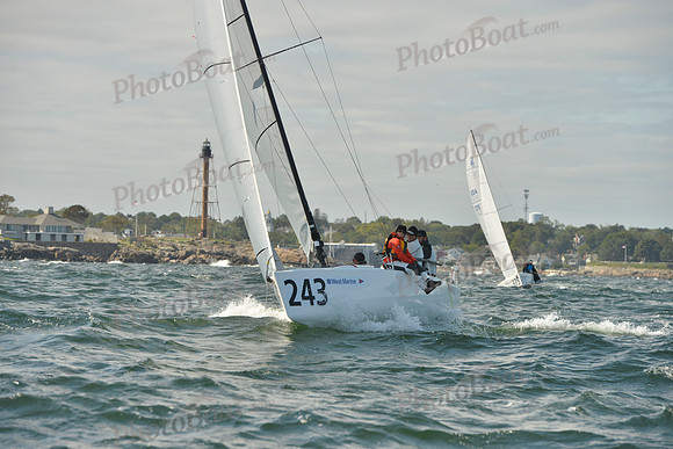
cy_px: 224
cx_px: 336
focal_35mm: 175
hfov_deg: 11.7
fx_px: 3272
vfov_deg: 7.9
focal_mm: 175
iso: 400
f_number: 8
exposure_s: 1/1600
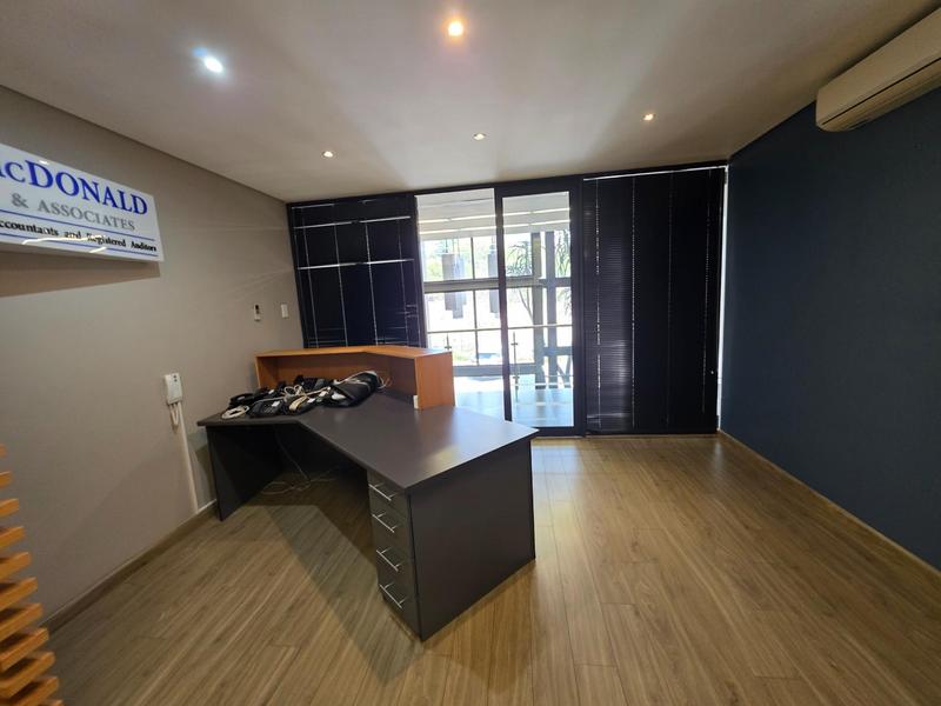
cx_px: 470
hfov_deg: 106.2
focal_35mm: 13
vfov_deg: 89.9
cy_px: 353
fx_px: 353
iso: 200
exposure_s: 1/50
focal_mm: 2.2
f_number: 1.9
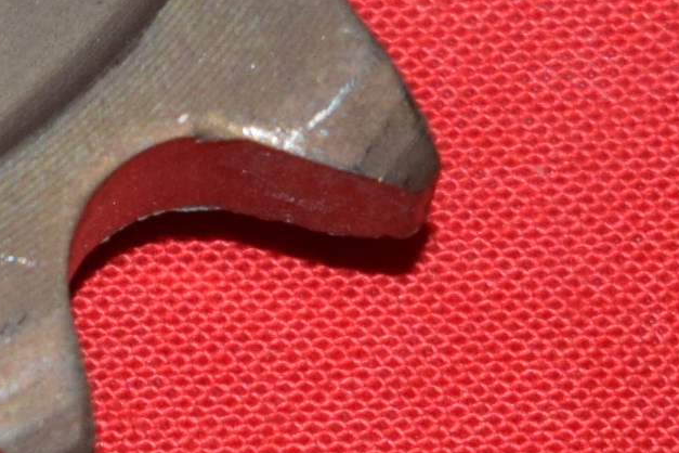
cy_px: -389
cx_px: -511
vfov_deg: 2.8
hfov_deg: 4.1
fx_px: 9336
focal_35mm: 495
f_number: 5.3
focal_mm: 46
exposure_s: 1/160
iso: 640
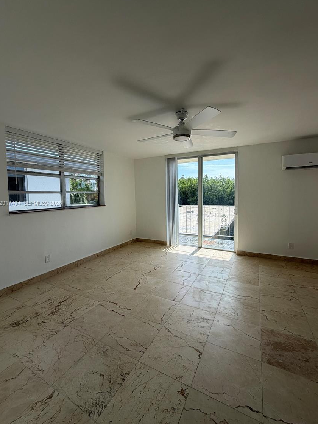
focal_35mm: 15
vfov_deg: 98.1
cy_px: 204
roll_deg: +1.6
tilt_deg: -1.7
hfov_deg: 81.7
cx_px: 162
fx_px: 184
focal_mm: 2.22
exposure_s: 1/502
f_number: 2.2
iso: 50
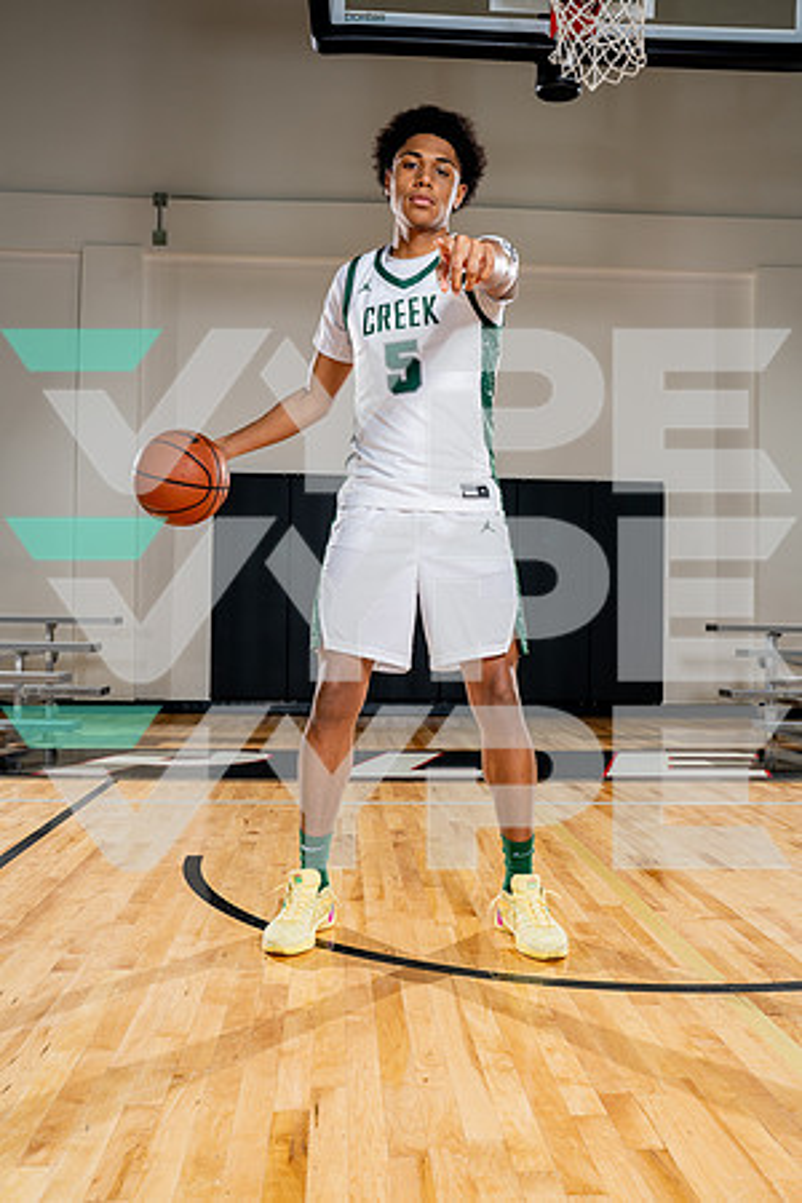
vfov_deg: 58.7
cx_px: 401
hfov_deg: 41.1
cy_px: 602
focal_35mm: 32
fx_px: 1069
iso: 250
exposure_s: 1/250
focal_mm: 32
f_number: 7.1
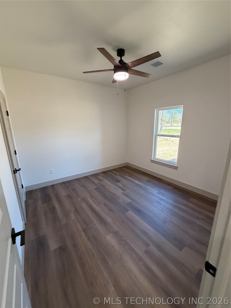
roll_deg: +0.9
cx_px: 116
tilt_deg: -11.0
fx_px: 125
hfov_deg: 85.7
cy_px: 154
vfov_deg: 102.1
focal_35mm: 14
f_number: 2.2
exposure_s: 1/120
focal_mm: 2.22
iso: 320
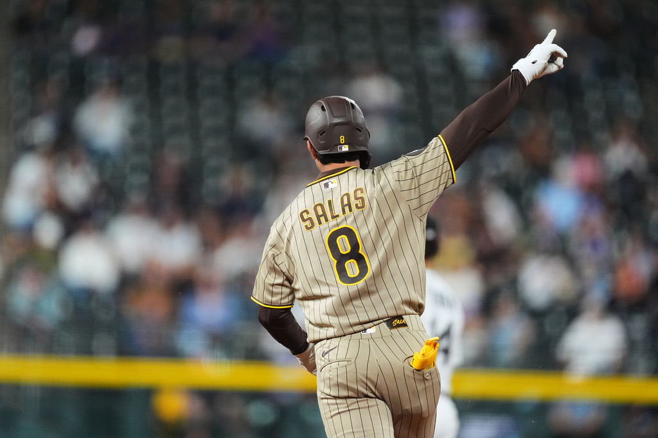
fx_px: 10963
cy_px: 219
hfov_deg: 3.4
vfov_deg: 2.3
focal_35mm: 600
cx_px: 329
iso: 5000
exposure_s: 1/1600
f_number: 4
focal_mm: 600
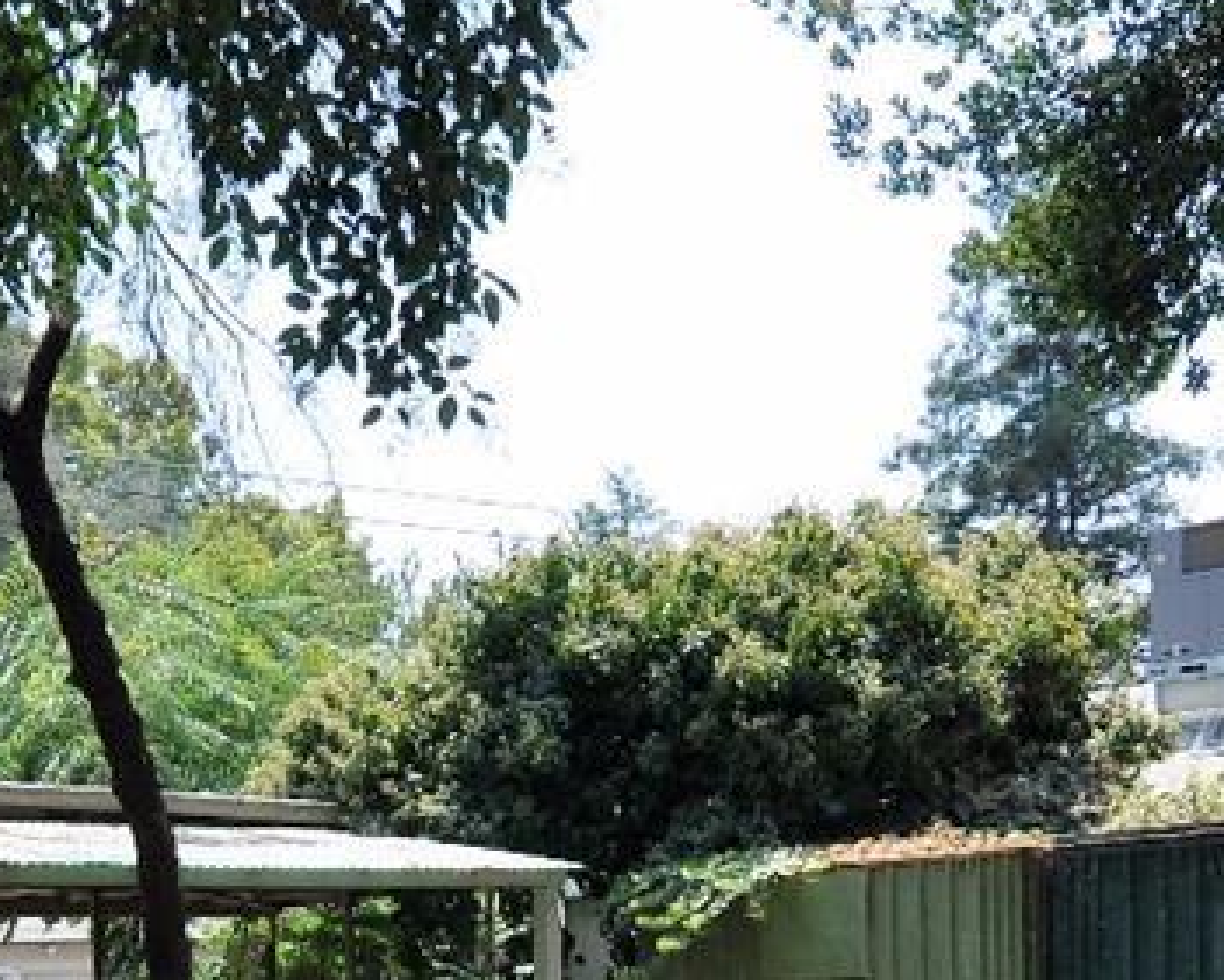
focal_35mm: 72
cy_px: 1188
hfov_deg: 26.2
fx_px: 2609
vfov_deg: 19.9
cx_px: 394
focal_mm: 12
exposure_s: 1/200
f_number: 7.1
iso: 200
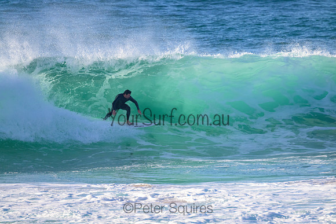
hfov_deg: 2.6
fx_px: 7468
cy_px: 112
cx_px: 168
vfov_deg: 1.7
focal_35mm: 800
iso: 1600
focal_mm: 800
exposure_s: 1/1250
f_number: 11
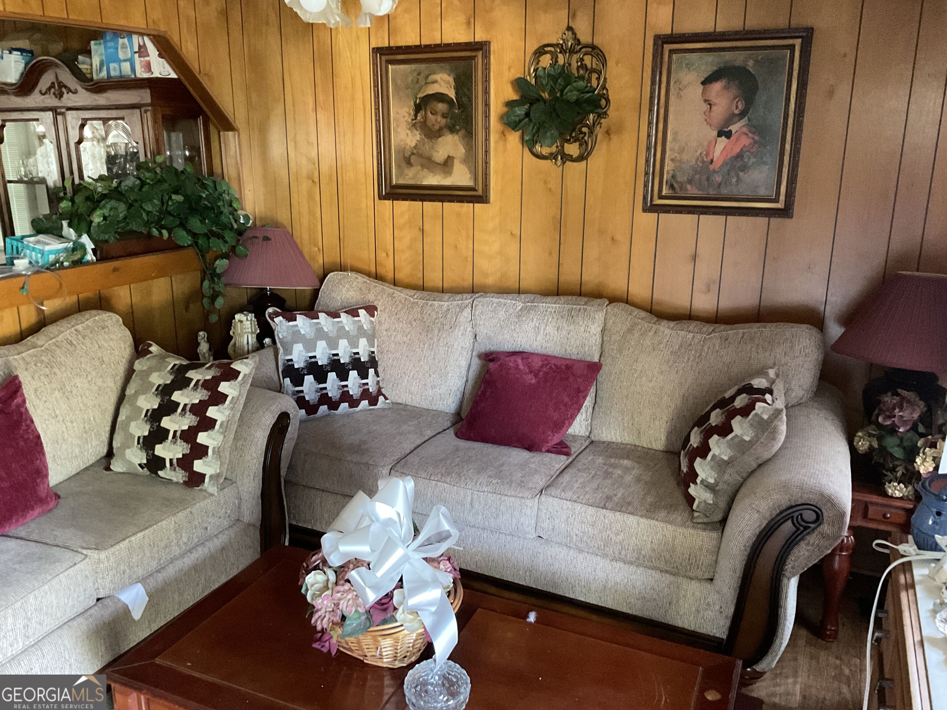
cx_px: 474
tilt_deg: -15.0
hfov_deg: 61.7
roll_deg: -0.5
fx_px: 793
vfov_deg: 48.2
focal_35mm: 29
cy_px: 355
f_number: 1.8
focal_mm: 3
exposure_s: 1/24
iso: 500
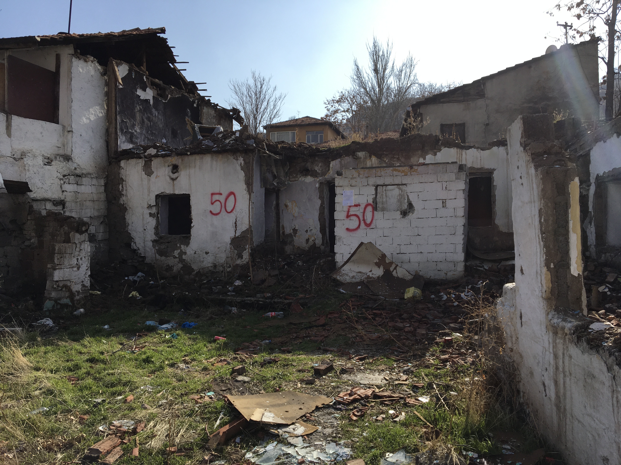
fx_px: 520
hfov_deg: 61.7
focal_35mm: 29
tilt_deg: +4.5
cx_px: 310
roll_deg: -1.7
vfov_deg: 48.2
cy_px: 232
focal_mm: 4.15
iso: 25
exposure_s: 1/1637
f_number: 2.2
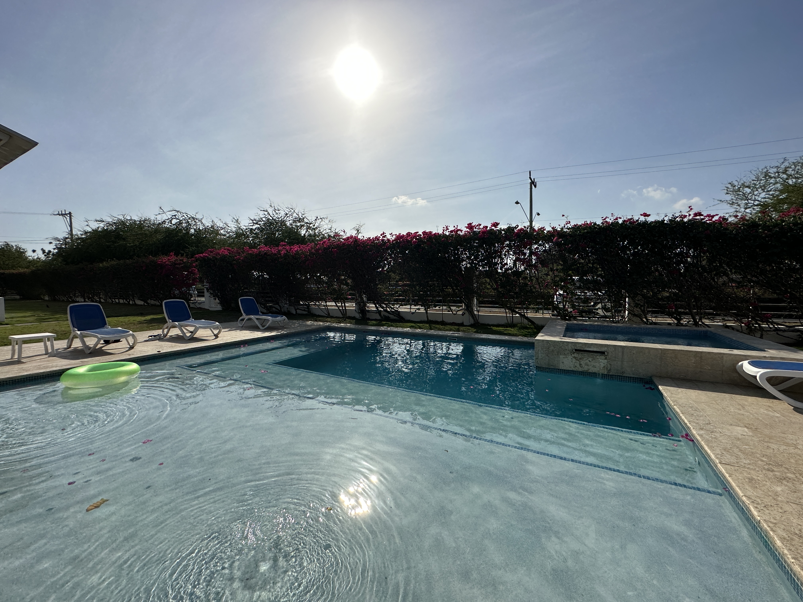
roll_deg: +0.2
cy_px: 301
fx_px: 325
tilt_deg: -3.4
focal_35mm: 14
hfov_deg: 102.1
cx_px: 402
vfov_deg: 85.7
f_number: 2.2
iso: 50
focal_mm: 2.22
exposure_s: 1/6135
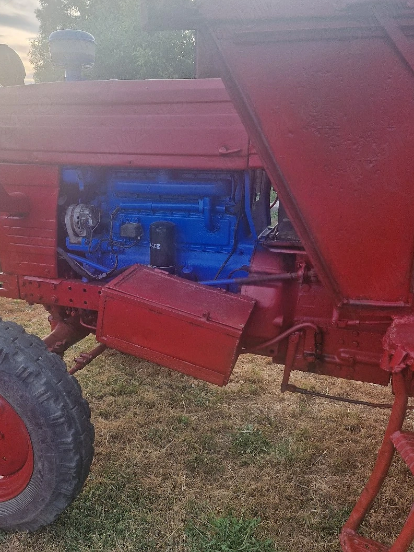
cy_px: 294
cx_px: 165
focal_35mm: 29
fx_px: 462
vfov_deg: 61.6
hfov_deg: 48.0
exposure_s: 1/182
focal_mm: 5.4
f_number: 1.8
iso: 50
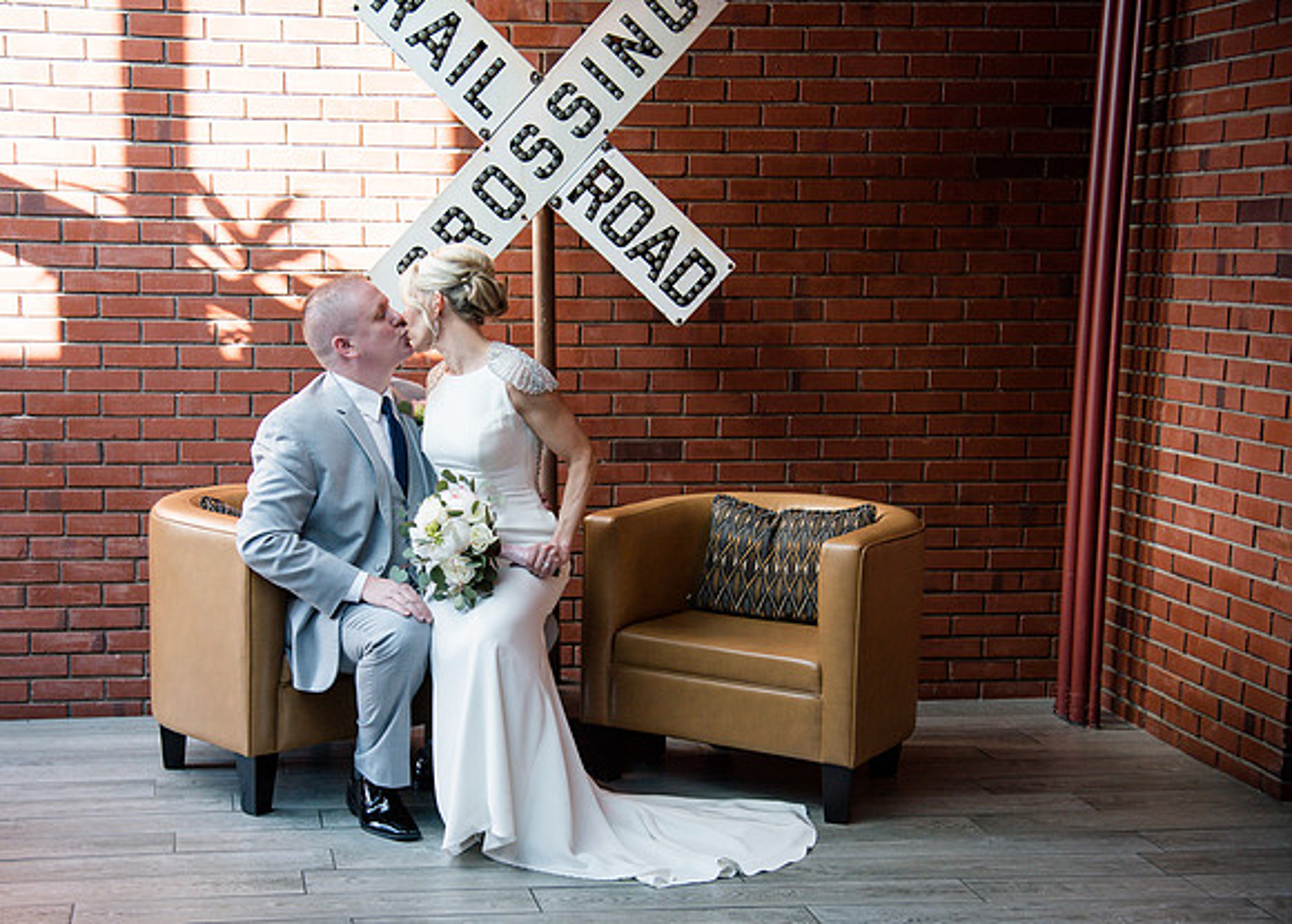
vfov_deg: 24.5
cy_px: 533
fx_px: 2131
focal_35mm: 58
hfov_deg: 33.6
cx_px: 493
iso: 320
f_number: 4.5
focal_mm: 48
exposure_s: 1/160
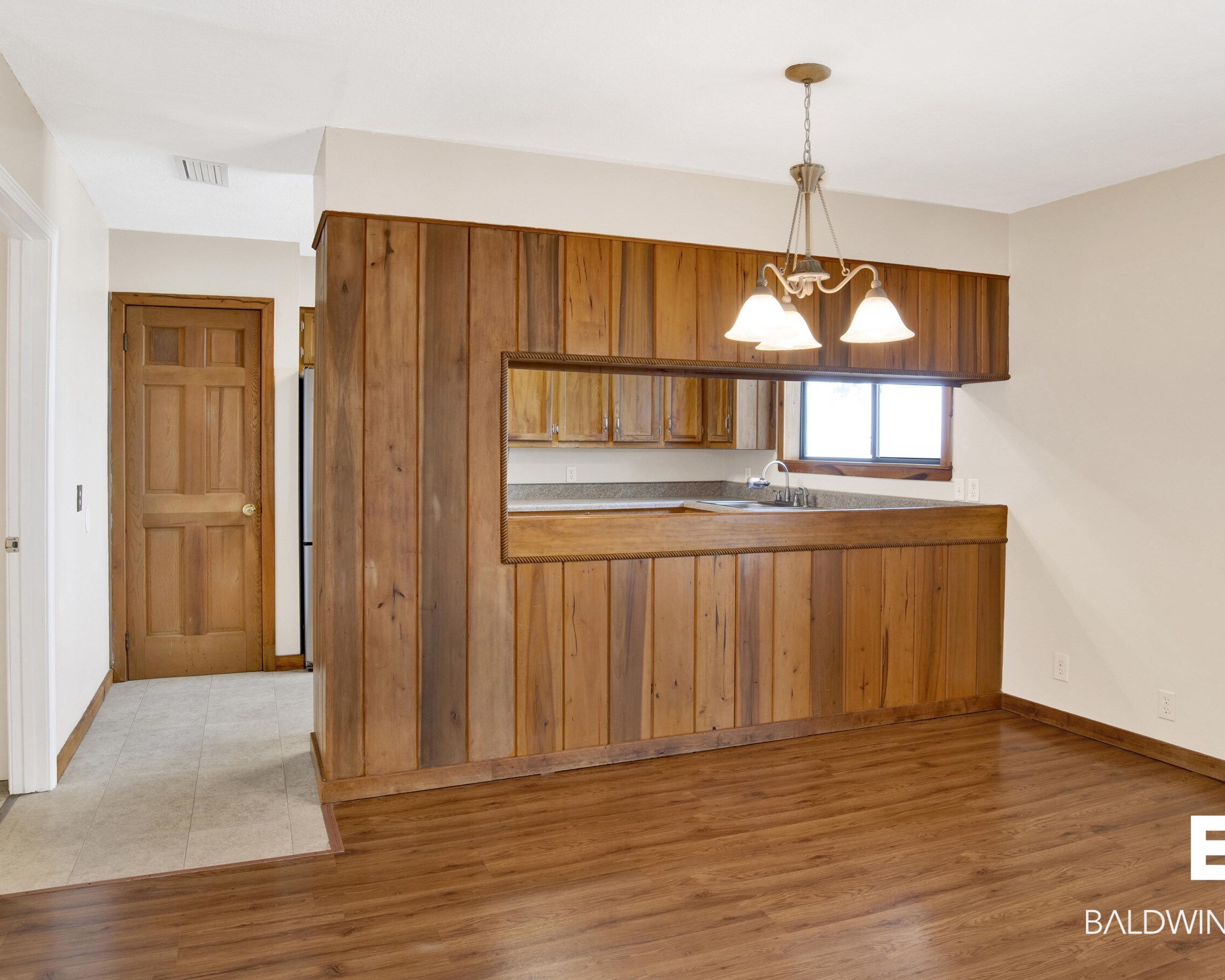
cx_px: 628
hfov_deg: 72.6
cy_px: 441
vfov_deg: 60.8
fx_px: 834
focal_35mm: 23
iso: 200
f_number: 11
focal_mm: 18
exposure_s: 1/5
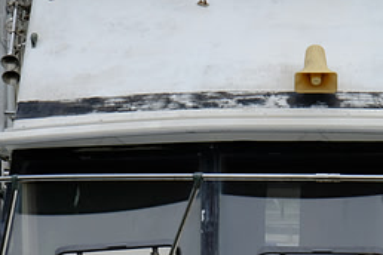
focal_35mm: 640
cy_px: 222
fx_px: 6808
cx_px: 212
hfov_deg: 3.2
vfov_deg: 2.1
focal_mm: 190.3
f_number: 22
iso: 400
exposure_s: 1/58
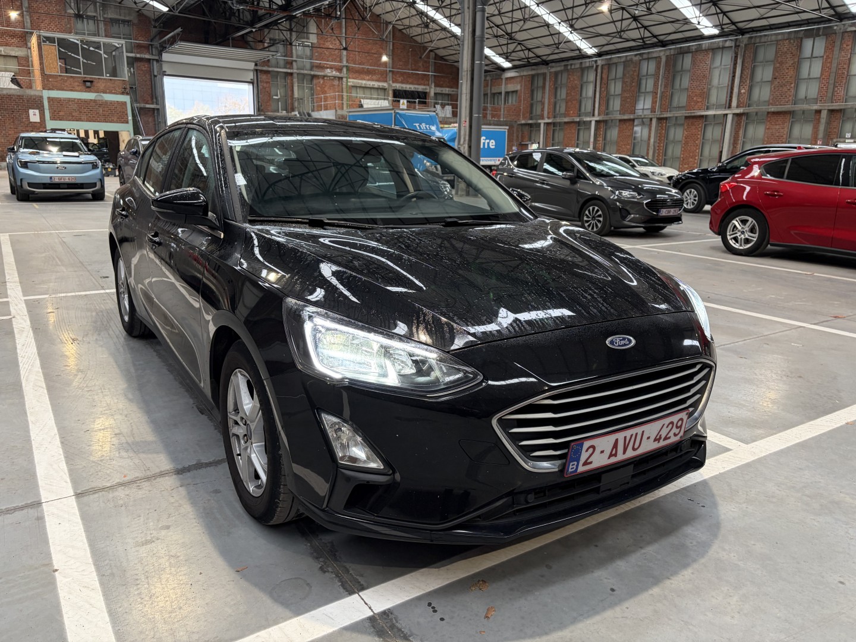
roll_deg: +0.3
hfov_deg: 67.3
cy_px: 321
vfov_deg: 53.1
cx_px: 428
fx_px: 643
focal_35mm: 26
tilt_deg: -11.6
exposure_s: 1/51
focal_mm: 5.96
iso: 125
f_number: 1.6
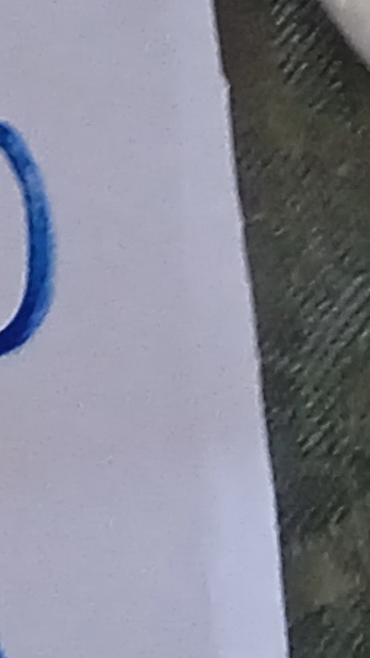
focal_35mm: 281
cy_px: -510
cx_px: -673
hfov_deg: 4.2
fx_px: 4905
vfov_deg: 7.5
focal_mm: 3.43
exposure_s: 1/25
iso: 225
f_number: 2.2
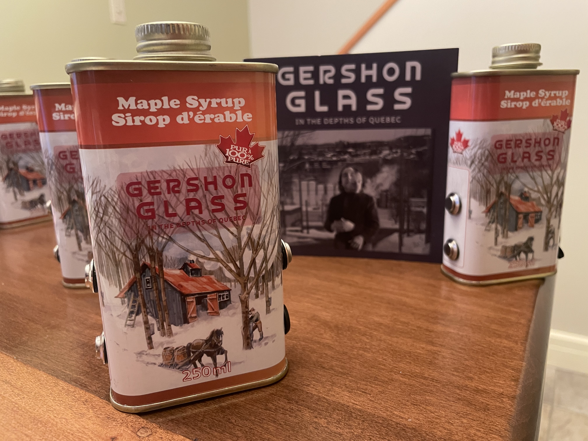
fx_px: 442
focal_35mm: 26
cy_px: 220
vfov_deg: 53.1
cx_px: 294
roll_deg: +1.6
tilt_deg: -14.7
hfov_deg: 67.3
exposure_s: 1/40
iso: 500
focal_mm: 4.2
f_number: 1.6
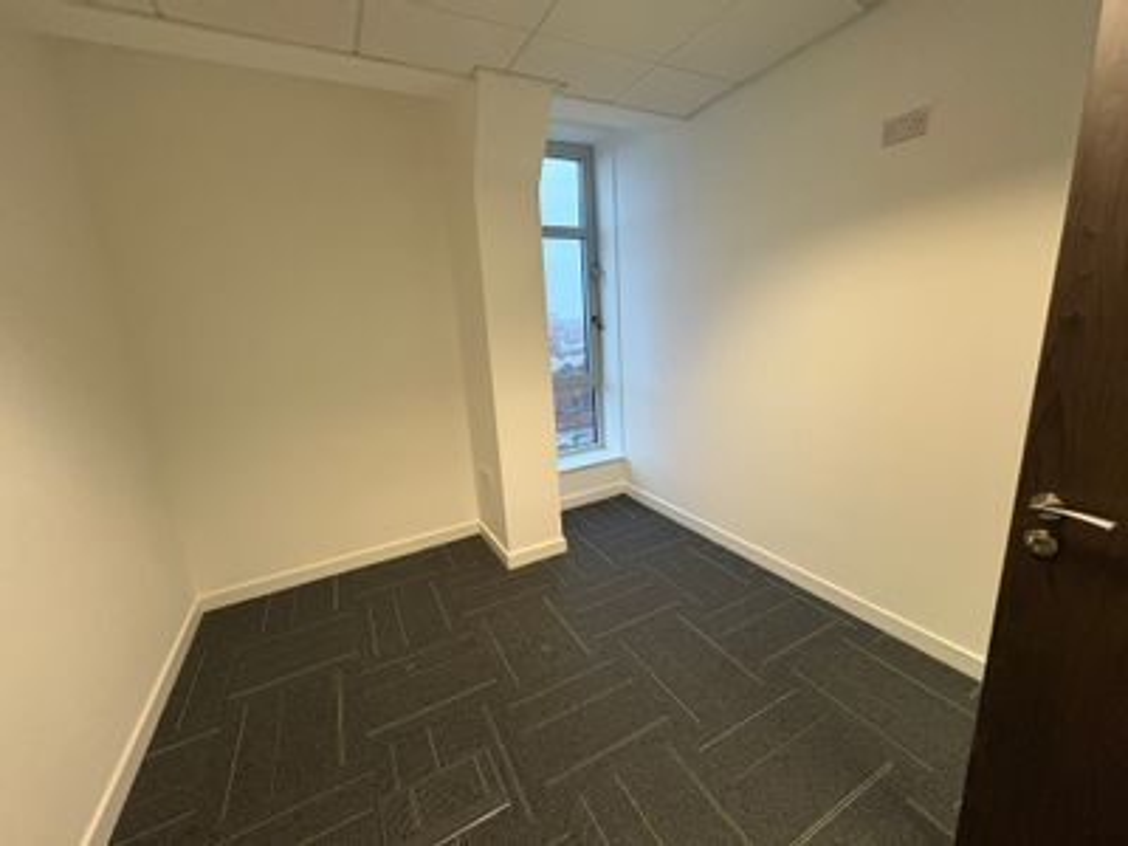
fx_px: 456
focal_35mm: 14
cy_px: 423
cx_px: 564
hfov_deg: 102.1
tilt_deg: -11.5
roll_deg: +3.1
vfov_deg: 85.7
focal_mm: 2.22
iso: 400
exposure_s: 1/50
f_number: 2.2
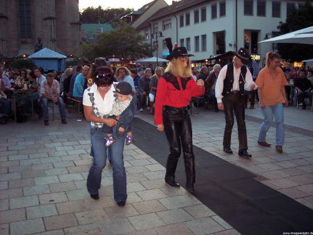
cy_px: 118
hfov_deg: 47.9
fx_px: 353
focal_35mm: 39
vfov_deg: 36.8
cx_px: 156
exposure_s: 1/60
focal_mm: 8
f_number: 2.8
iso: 140
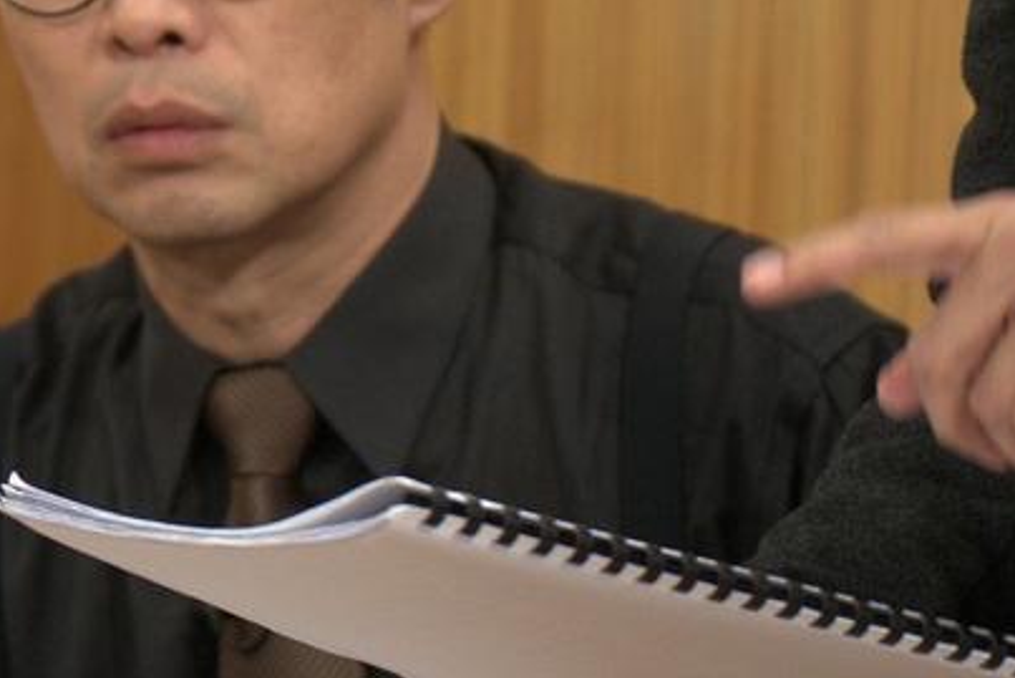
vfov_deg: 4.0
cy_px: 105
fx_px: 9786
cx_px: -350
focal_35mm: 347
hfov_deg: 5.9
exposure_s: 1/160
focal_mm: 70
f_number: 2.8
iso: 400
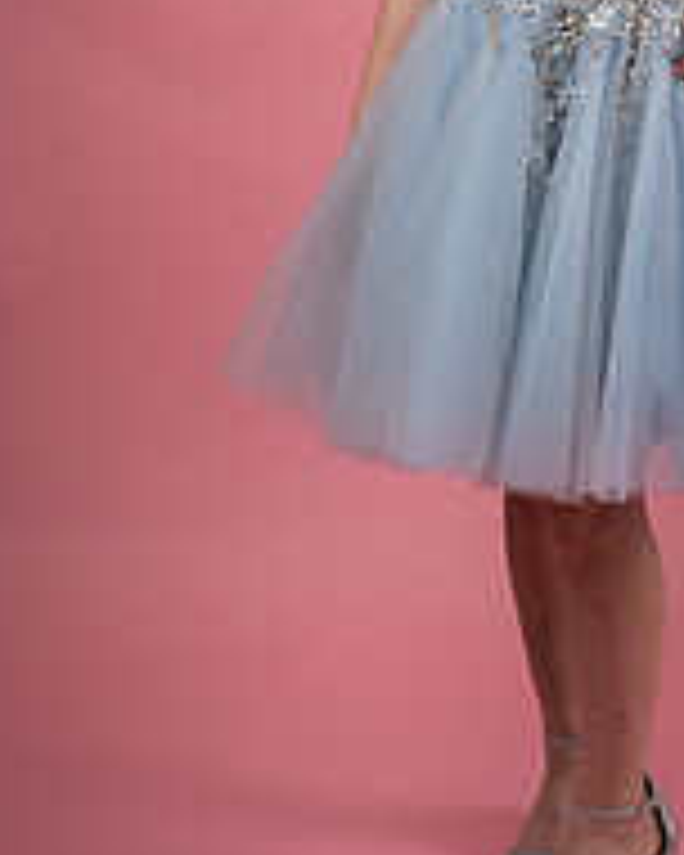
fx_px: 2758
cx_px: 616
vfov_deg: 17.4
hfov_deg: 14.0
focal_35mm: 109
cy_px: 126
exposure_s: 1/160
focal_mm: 49
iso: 125
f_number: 6.3
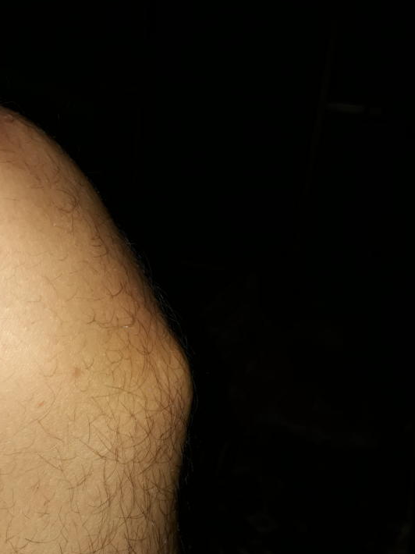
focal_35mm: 35
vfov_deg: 52.0
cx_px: 151
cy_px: 354
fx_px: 560
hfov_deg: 40.3
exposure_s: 1/162
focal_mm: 3.6
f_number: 1.9
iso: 40
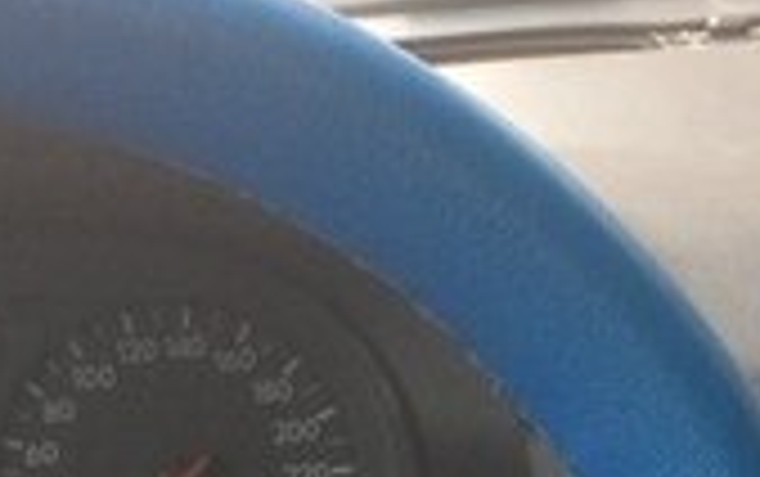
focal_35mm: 120
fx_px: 2488
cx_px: 522
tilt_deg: -26.5
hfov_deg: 17.3
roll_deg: +1.5
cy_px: 808
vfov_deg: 10.4
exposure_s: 1/33
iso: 64
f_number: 2.2
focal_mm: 4.15
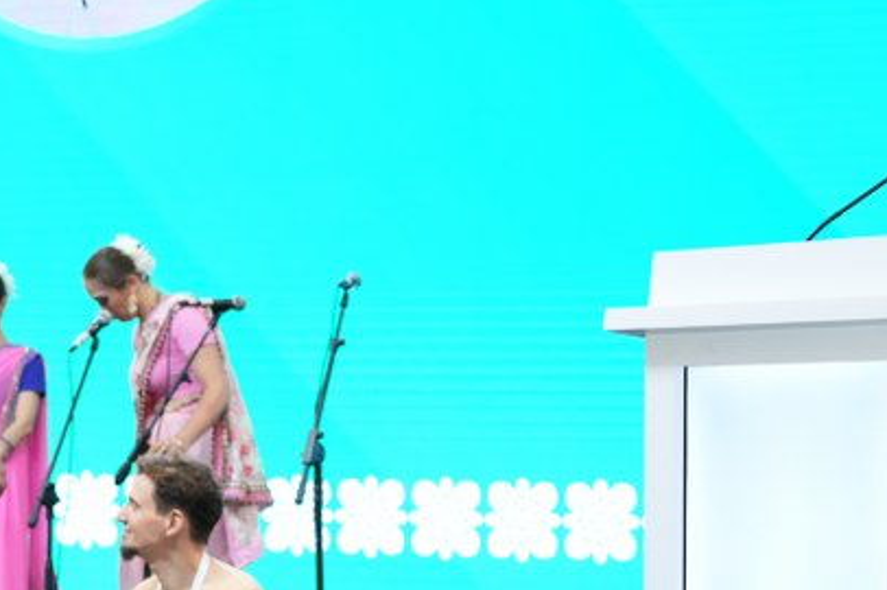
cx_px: 572
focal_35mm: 138
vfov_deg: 9.9
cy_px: 38
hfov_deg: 14.9
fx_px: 3397
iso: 4000
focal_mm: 70
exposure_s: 1/200
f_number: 4
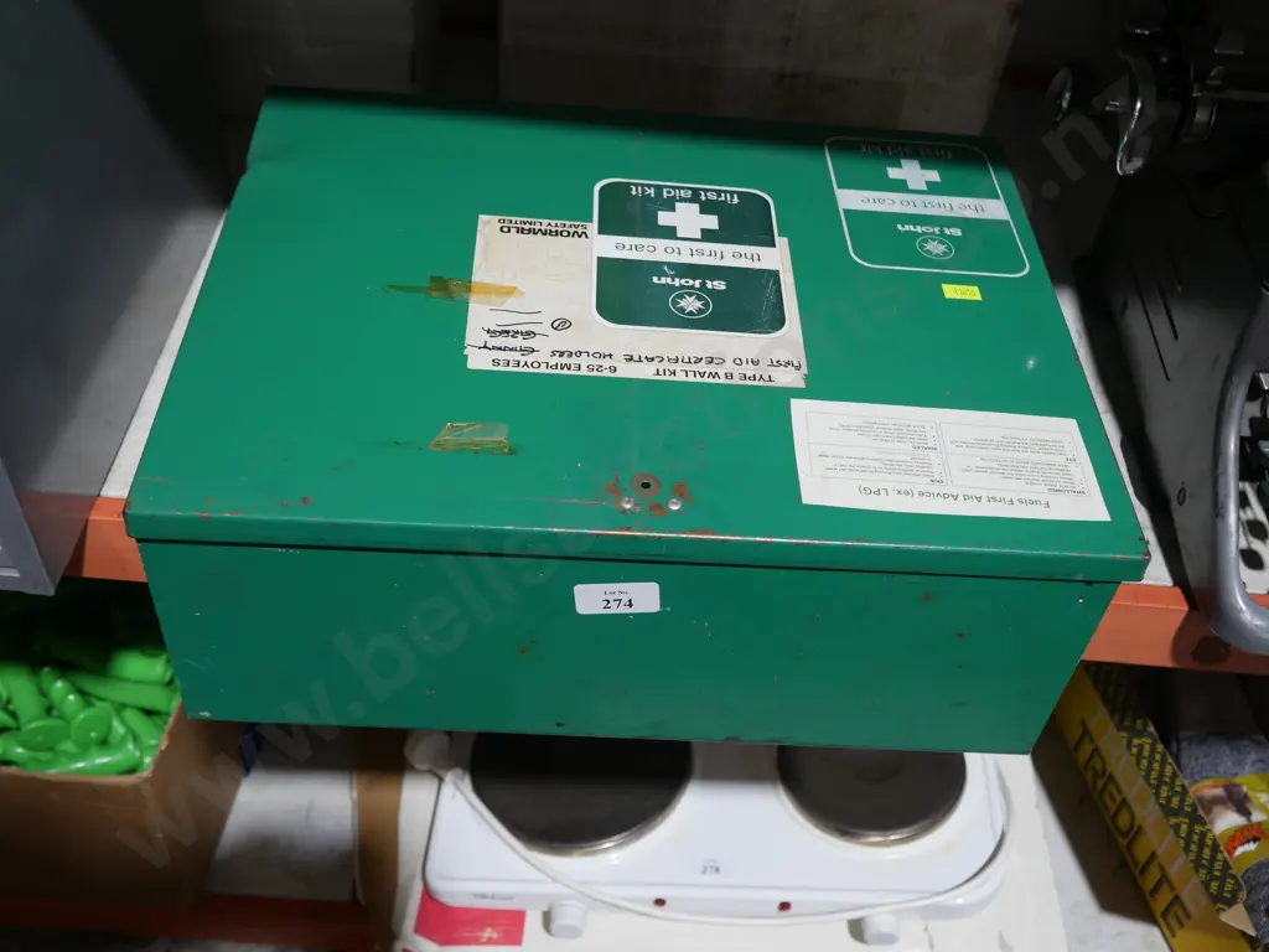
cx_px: 634
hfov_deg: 51.4
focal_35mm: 36
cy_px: 476
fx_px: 1320
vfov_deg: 39.7
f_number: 4
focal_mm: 18
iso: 320
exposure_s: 1/60
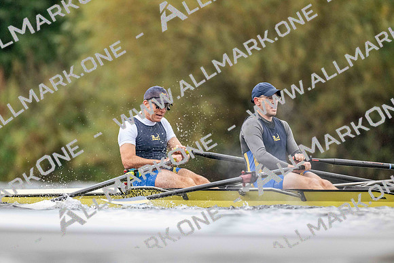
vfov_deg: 2.3
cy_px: 132
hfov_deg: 3.4
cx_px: 197
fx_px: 6568
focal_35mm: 600
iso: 5600
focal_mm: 600
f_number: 4
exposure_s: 1/2500
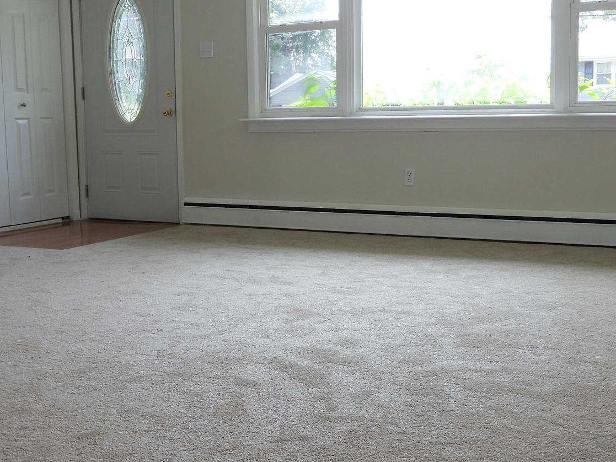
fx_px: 783
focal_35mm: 44
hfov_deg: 42.9
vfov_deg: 32.8
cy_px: 201
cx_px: 324
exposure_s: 1/125
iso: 100
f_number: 2.8
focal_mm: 4.3
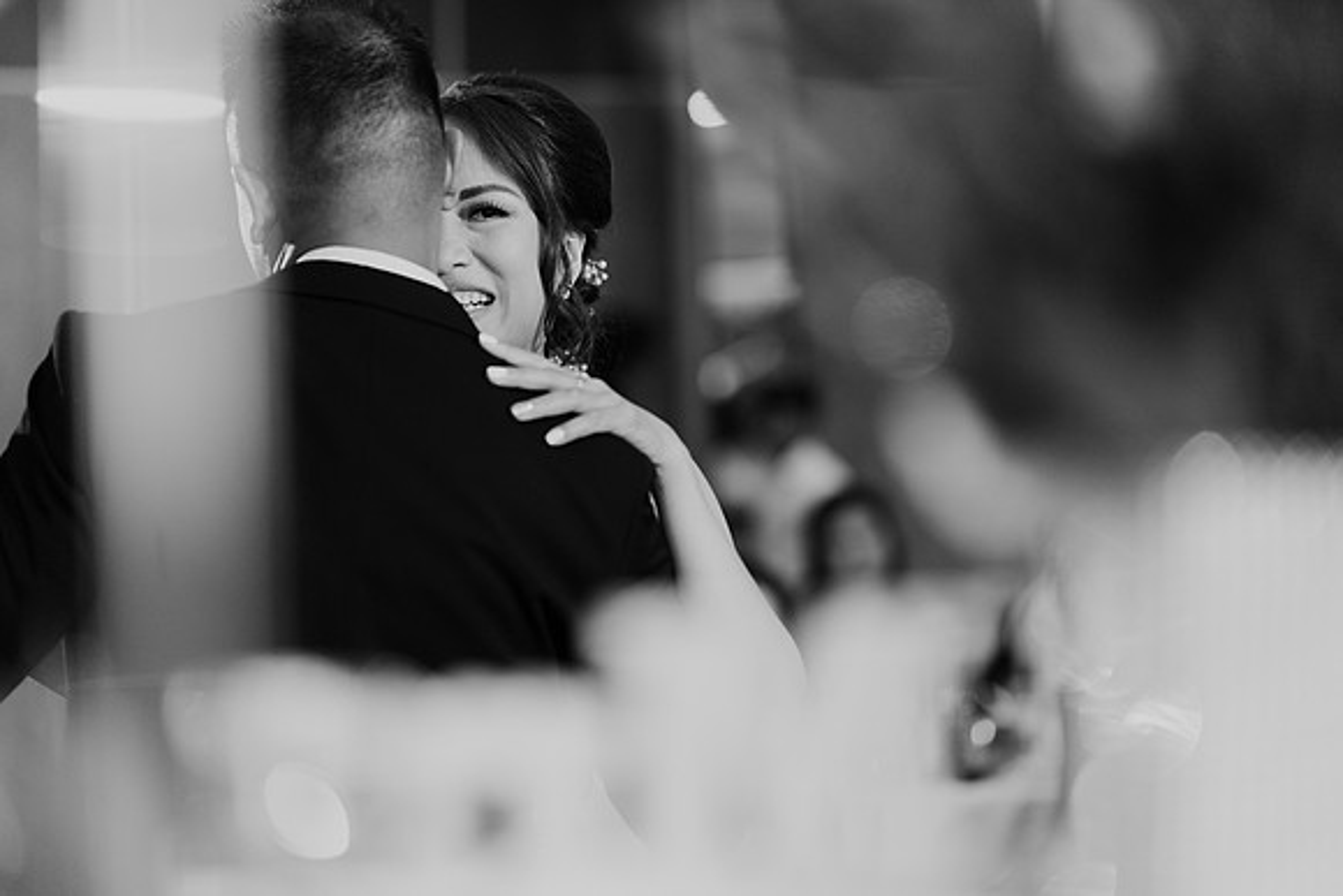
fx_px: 3172
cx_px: 672
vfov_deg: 16.1
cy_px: 448
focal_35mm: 85
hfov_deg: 23.9
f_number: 2
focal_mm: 85
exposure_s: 1/160
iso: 500
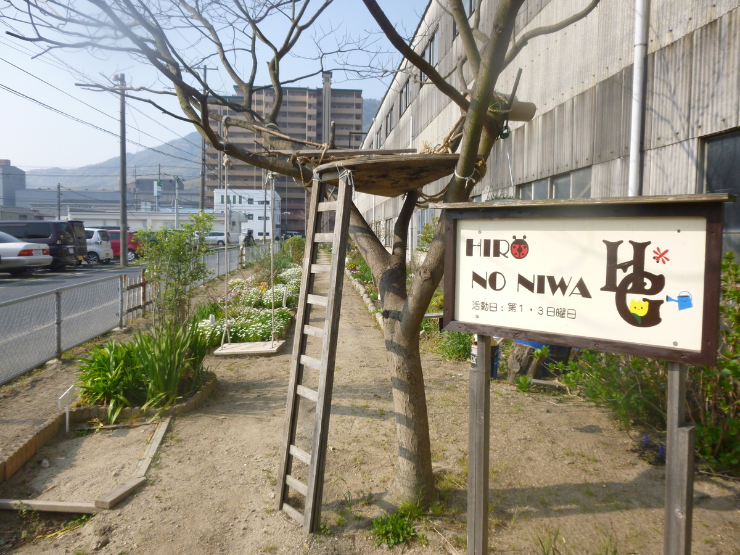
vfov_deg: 54.9
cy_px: 278
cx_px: 370
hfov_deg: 69.4
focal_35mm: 25
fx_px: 534
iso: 100
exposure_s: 1/640
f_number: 3.1
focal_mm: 4.5
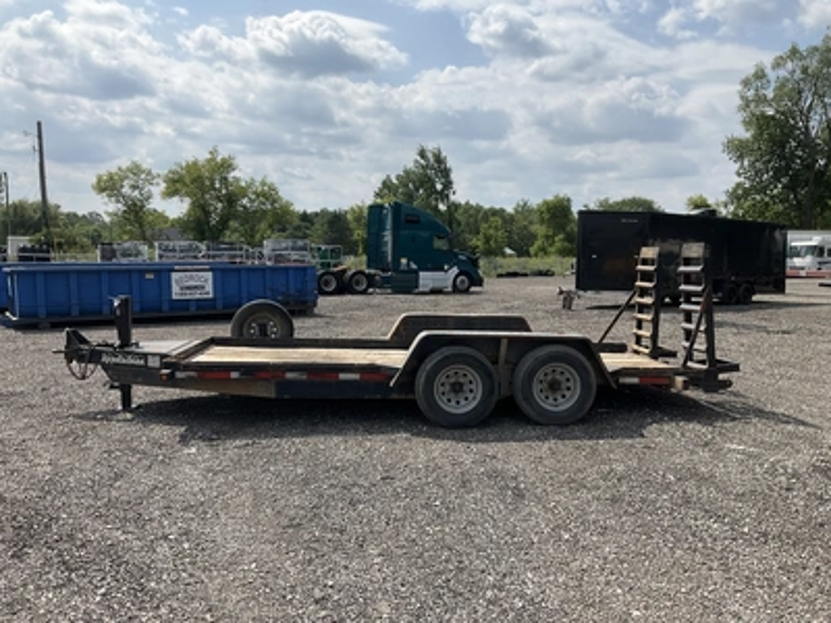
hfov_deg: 61.7
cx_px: 416
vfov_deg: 48.2
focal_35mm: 29
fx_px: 696
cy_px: 312
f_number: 1.8
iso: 25
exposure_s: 1/2801
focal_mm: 3
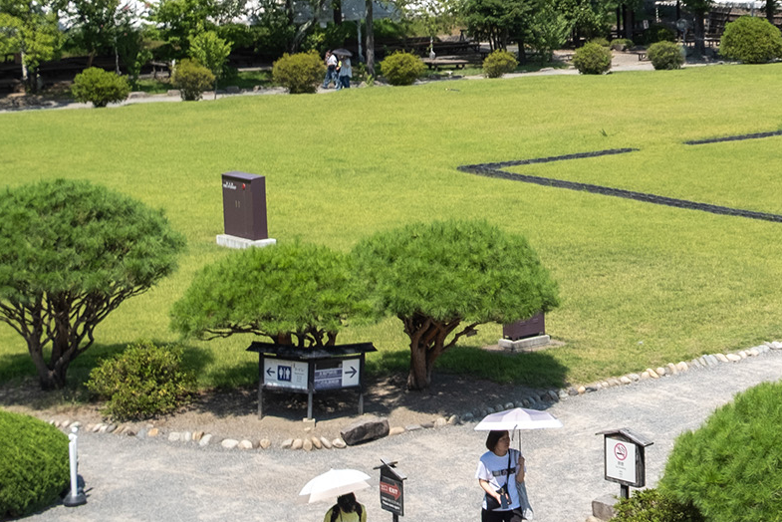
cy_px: 136
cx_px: 785
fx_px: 1912
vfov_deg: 15.5
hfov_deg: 22.2
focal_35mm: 88
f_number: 5
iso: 200
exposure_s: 1/1400
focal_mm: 24
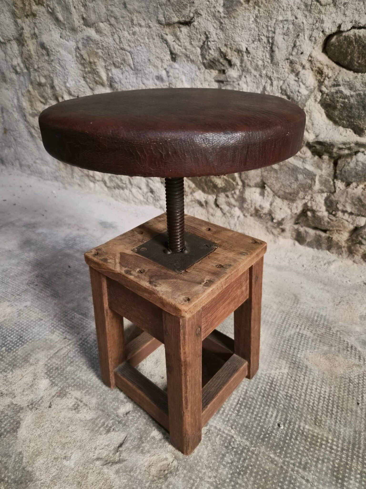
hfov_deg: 58.9
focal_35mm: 23
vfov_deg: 73.9
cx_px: 183
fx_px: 324
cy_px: 244
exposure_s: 1/100
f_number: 1.8
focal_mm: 5.4
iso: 1600
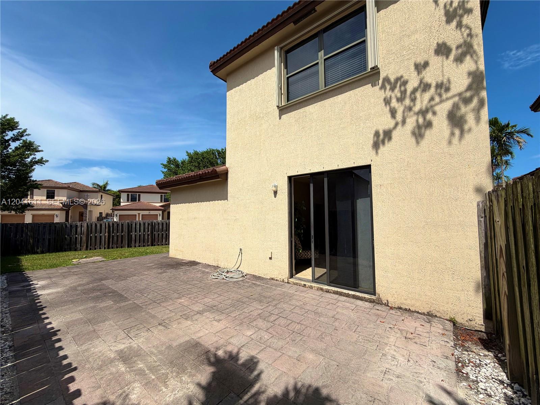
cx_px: 270
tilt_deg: +4.0
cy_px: 202
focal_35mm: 14
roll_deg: +1.1
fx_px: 218
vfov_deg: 85.7
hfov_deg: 102.1
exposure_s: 1/1431
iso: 20
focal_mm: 2.22
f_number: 2.2
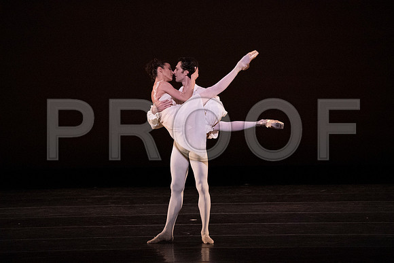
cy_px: 132
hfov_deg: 6.1
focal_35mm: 336
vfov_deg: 4.1
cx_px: 197
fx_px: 3678
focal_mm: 336
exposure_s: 1/400
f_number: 7.1
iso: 20000
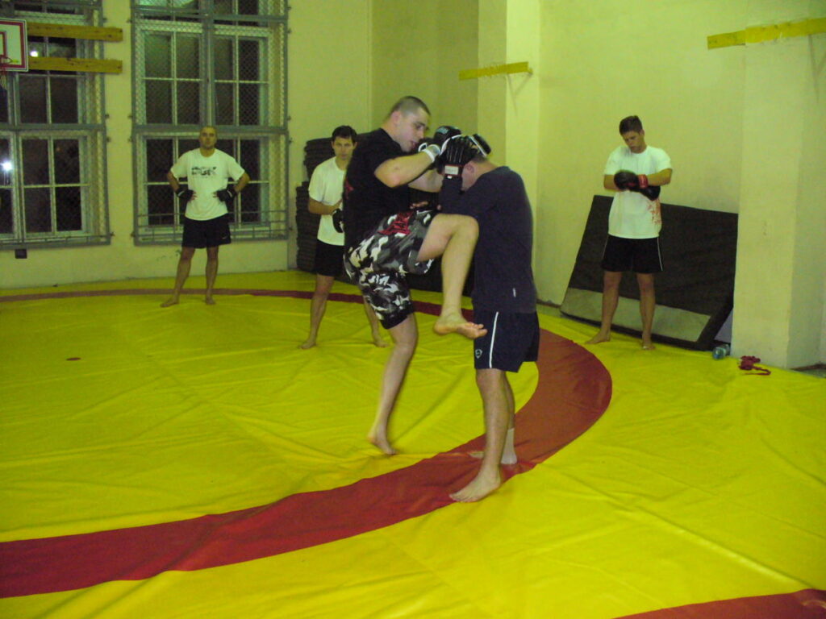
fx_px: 883
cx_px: 413
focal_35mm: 37
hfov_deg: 50.1
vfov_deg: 38.7
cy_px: 310
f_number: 2.8
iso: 400
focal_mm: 6.1
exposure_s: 1/30
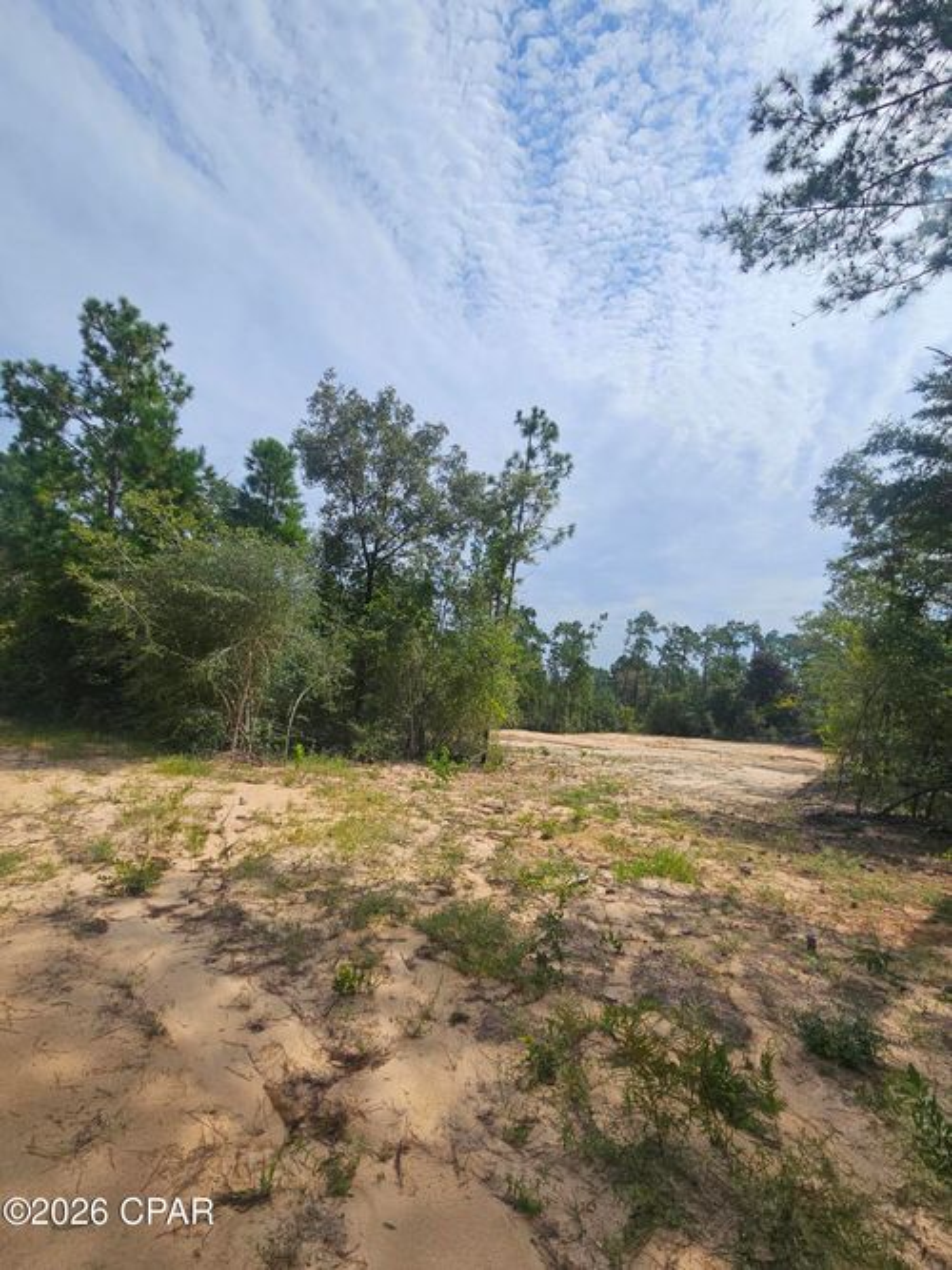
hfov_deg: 89.9
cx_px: 476
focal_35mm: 13
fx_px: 477
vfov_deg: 106.2
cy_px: 635
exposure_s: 1/5758
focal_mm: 2.2
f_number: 2.2
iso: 50
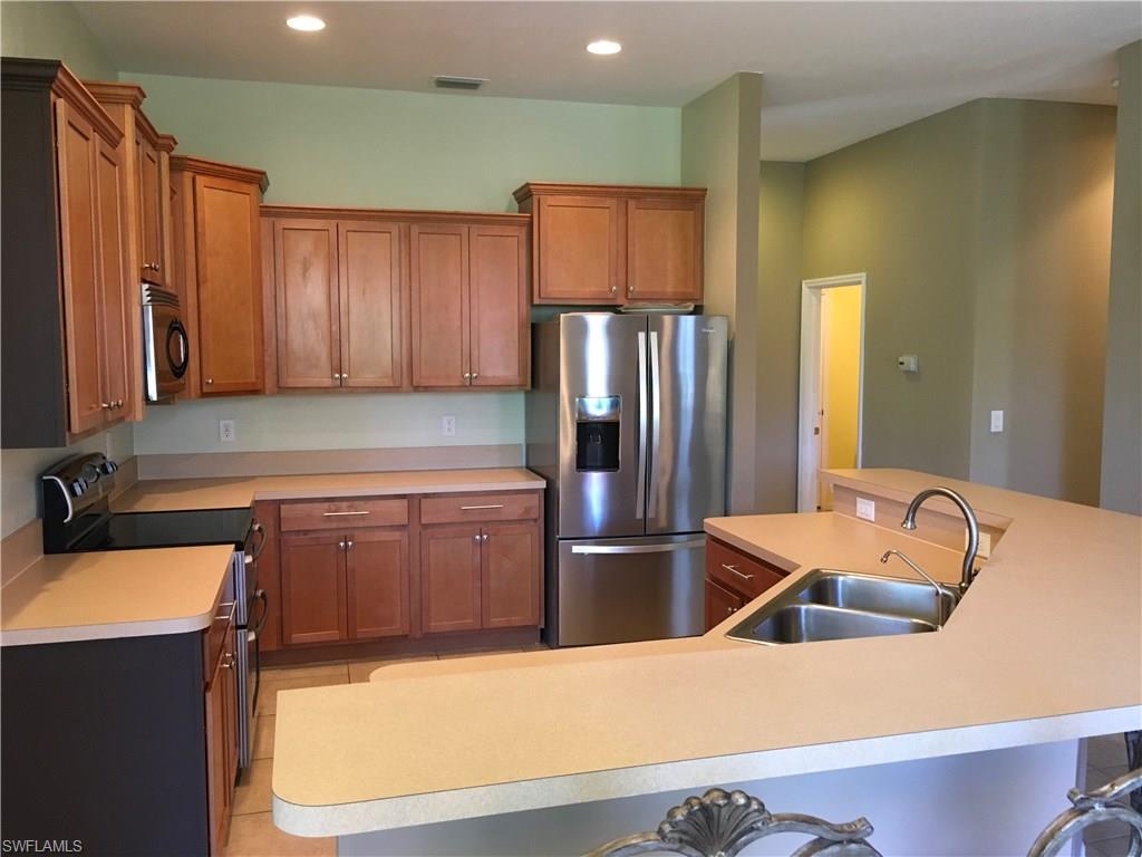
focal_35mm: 29
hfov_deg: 61.7
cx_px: 571
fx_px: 957
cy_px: 428
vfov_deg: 48.2
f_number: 2.2
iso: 125
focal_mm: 4.15
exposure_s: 1/30
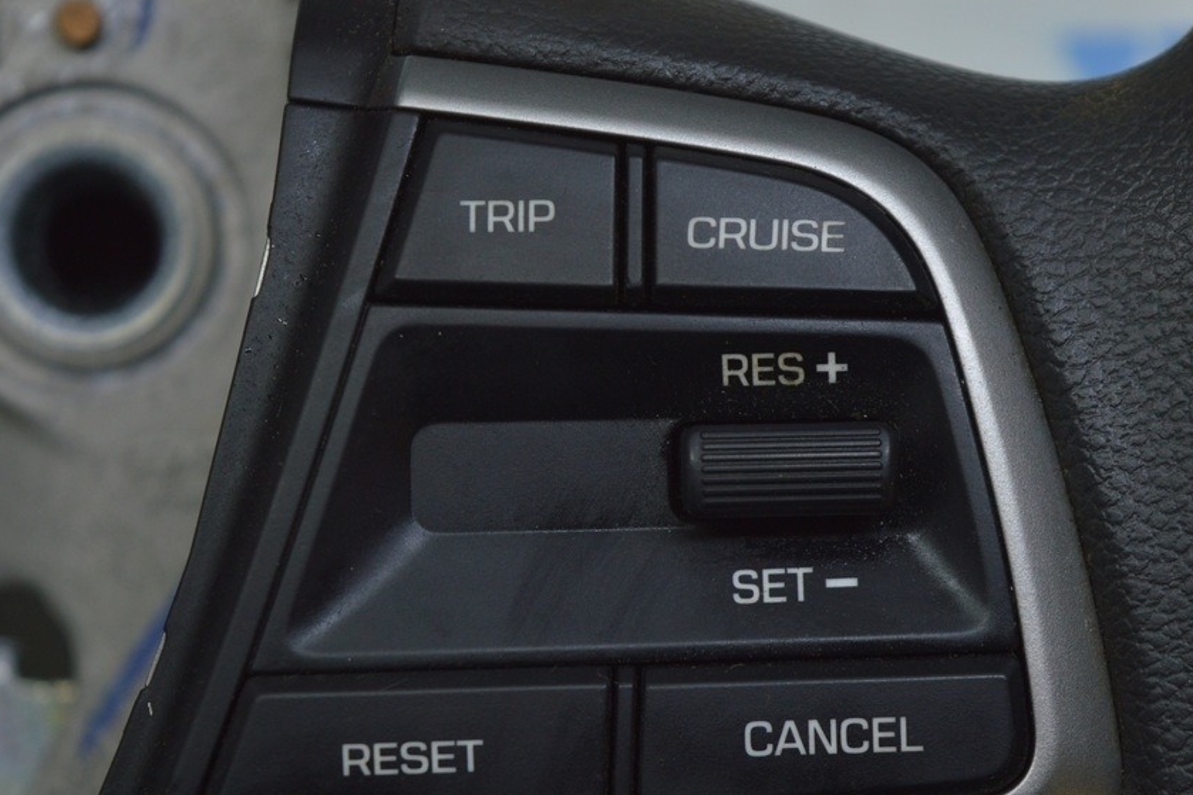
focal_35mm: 101
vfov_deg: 13.6
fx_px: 3333
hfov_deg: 20.3
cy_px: 473
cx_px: 620
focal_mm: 55
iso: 400
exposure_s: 1/60
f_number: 5.6
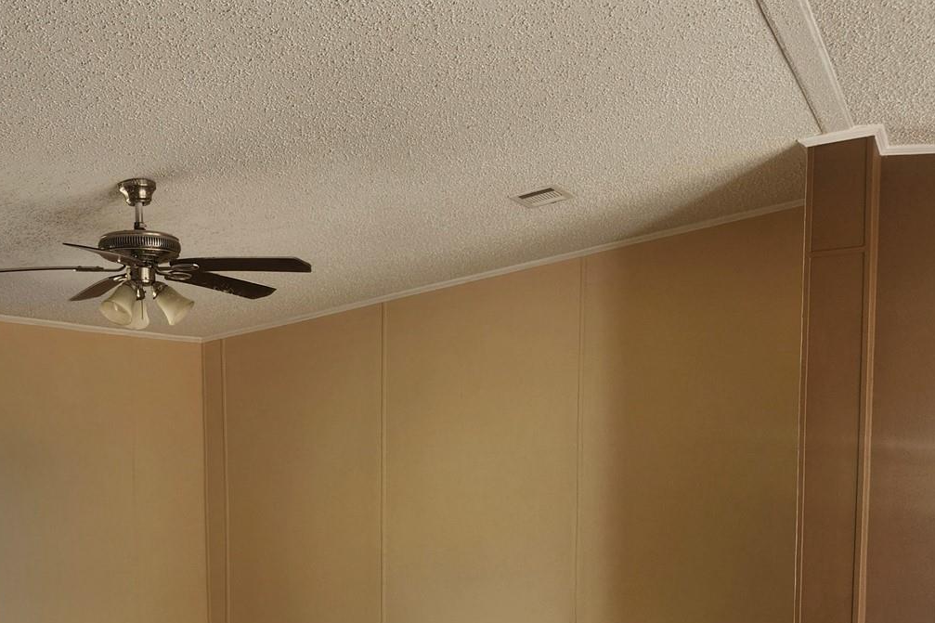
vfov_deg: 33.7
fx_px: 987
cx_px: 287
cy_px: 526
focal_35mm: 38
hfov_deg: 49.5
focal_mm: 5.54
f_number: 1.8
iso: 64
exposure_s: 1/180
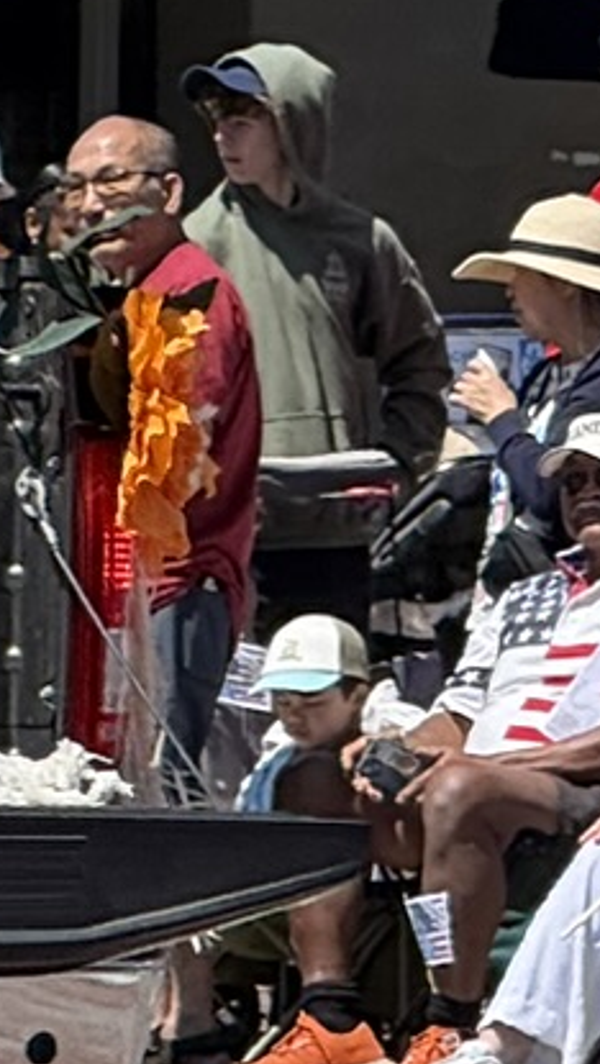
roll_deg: -1.7
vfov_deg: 3.3
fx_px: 18210
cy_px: 126
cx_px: -1474
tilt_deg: -0.3
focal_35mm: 645
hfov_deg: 1.9
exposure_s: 1/1206
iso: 50
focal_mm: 15.66
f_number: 2.8
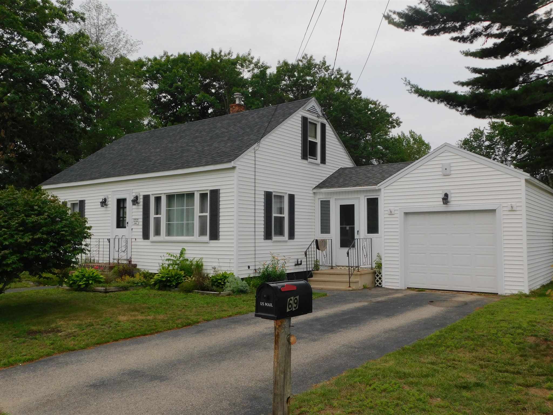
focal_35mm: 30
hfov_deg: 60.0
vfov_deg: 46.8
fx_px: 479
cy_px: 208
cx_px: 276
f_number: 3.2
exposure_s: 1/1250
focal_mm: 5.3
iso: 125
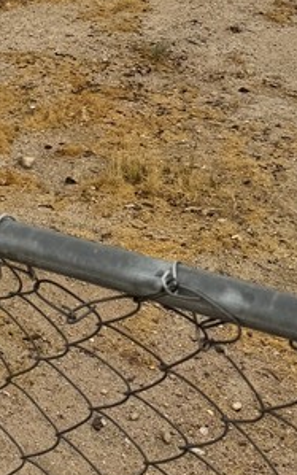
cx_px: -154
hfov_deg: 14.0
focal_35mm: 87
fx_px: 1126
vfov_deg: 19.7
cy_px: -292
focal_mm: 6.76
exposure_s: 1/9009
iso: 80
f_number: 1.78
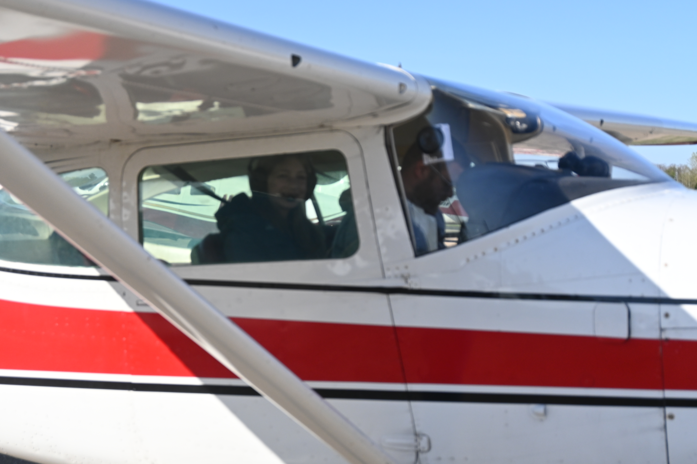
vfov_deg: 21.1
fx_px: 1249
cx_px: 348
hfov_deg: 31.2
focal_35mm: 64
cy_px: 232
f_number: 6
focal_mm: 43
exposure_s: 1/1600
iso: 400
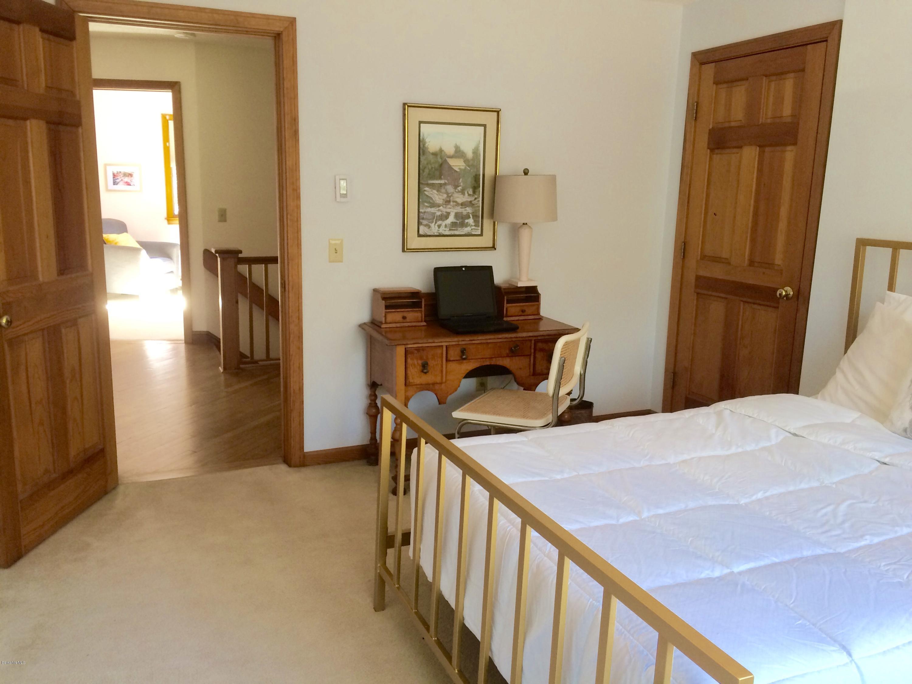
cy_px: 342
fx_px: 764
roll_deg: -0.8
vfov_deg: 48.2
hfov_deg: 61.7
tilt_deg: -12.3
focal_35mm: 29
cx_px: 456
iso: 64
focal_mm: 4.15
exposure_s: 1/30
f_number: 2.2
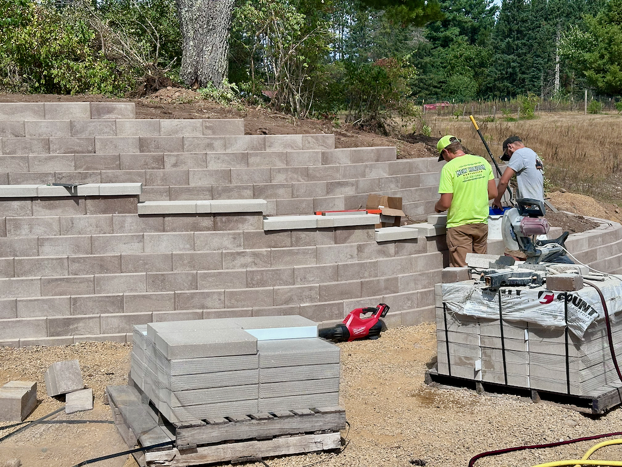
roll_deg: +0.9
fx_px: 862
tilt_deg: -5.6
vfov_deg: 30.3
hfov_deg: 39.7
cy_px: 234
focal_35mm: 48
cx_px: 311
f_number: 1.78
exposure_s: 1/8197
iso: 64
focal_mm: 6.86
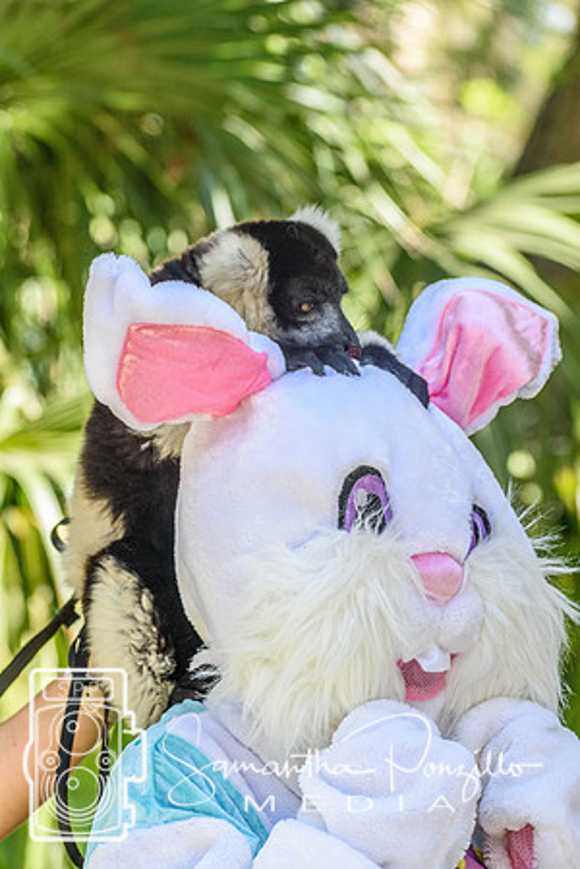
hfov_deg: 7.3
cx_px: 290
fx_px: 4531
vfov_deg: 11.0
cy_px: 434
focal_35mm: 188
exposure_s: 1/500
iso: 250
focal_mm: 125
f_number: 5.6
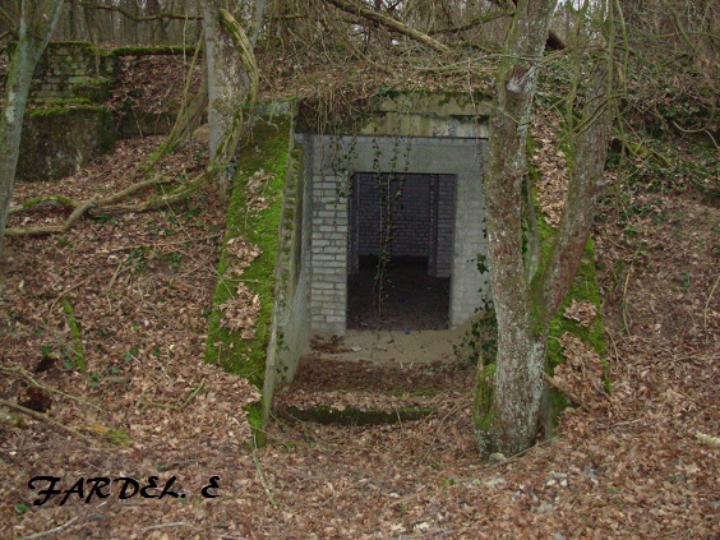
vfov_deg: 37.7
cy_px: 270
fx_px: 790
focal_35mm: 38
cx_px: 360
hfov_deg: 49.0
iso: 200
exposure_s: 1/128
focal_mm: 6.3
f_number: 2.9
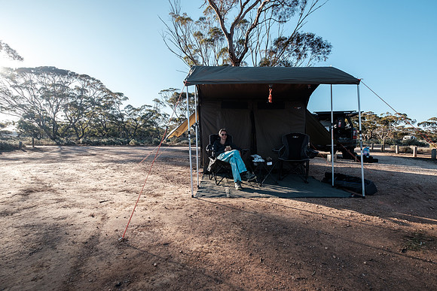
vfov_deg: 77.4
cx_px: 218
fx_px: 182
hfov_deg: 100.4
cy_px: 146
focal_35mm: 15
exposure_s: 1/240
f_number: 5.6
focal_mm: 10
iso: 400
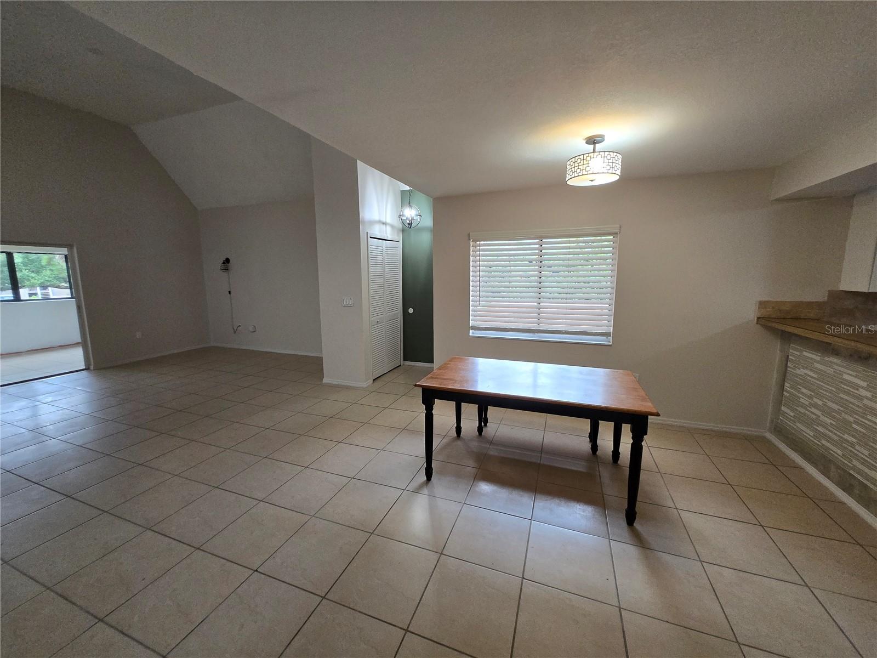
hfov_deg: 106.2
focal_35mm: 13
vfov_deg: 89.9
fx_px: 329
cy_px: 329
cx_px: 438
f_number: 2.2
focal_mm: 1.7
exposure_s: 1/60
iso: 160
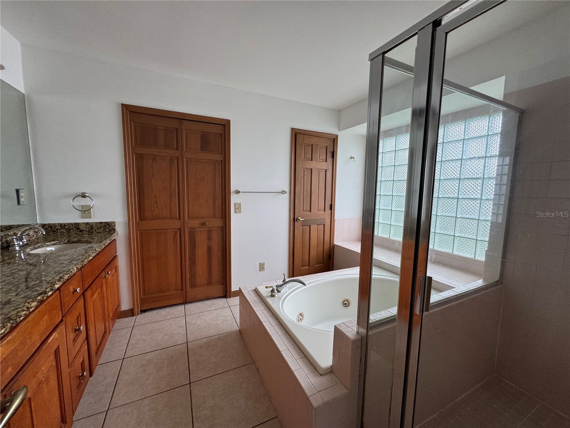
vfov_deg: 85.7
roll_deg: -0.3
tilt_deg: -5.7
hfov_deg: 102.1
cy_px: 214
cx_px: 285
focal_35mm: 14
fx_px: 231
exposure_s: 1/120
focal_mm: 2.22
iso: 160
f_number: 2.2
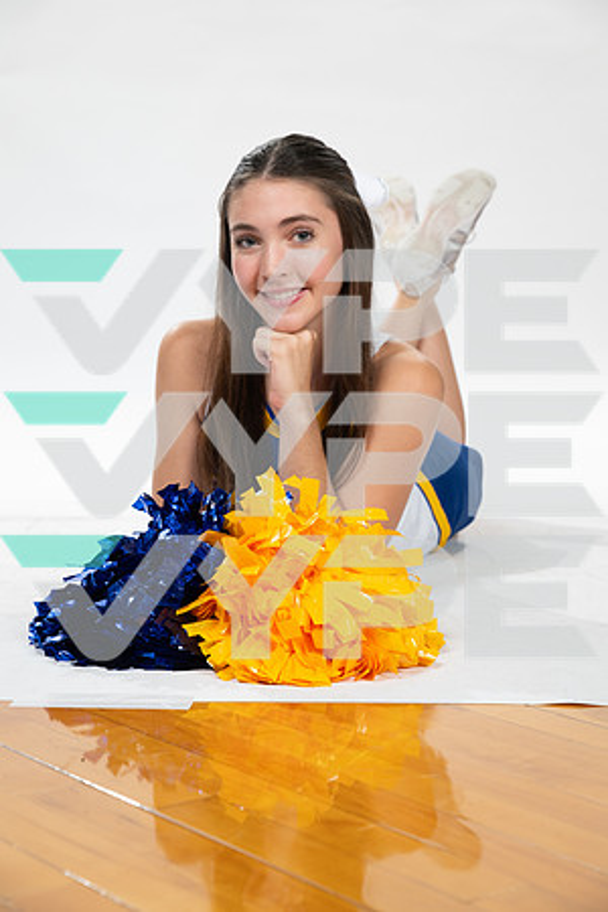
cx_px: 304
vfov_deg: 28.8
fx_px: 1773
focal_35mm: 70
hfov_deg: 19.5
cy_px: 456
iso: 800
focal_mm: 70
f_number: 7.1
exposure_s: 1/320
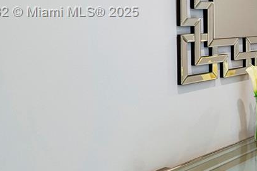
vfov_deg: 22.3
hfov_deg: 22.7
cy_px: 13
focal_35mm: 59
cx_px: 441
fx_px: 421
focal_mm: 10
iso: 250
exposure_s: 1/3
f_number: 11
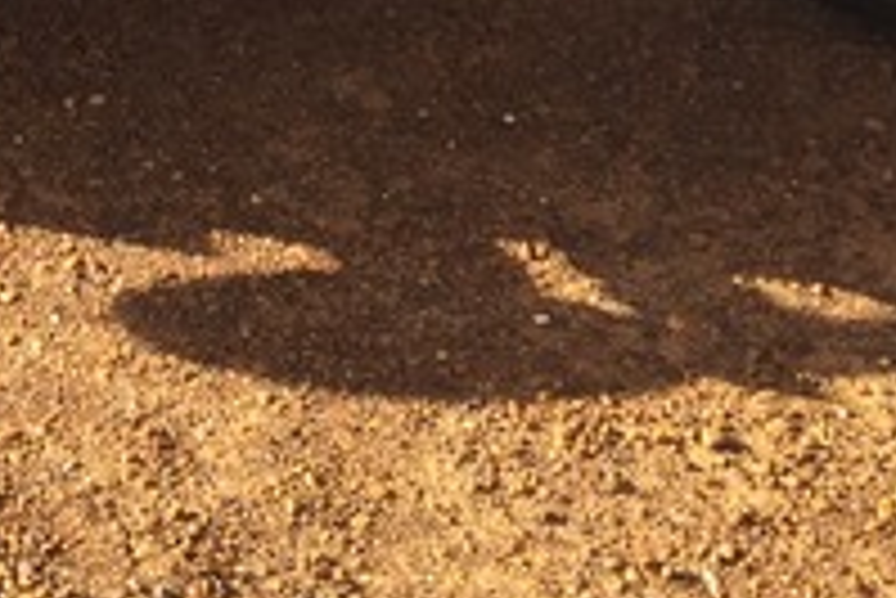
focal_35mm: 121
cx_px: 5
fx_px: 3014
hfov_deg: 16.6
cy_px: -670
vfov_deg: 10.3
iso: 32
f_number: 2.2
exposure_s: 1/444
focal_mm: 4.15
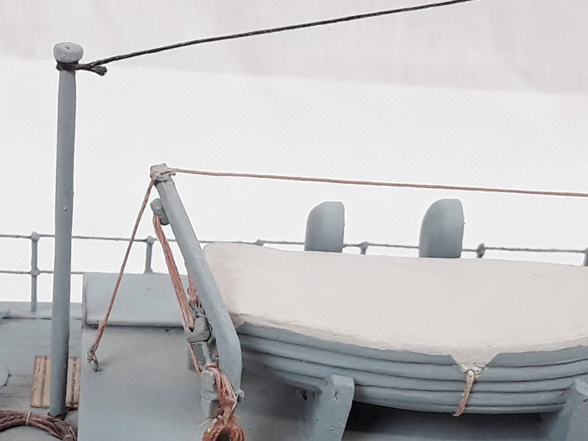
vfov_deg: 19.4
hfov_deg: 26.5
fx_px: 1240
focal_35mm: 73
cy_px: 470
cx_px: 189
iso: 50
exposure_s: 1/50
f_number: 1.9
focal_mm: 2.91
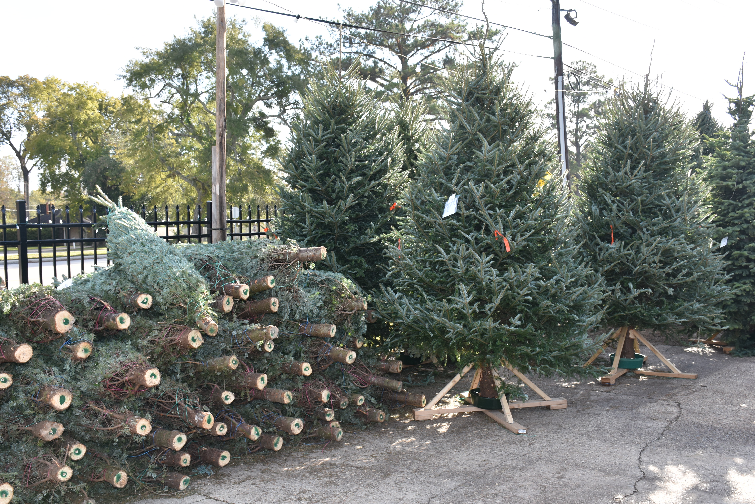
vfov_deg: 38.4
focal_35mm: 34
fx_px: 724
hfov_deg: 55.1
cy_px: 252
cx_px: 378
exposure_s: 1/200
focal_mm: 23
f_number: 7.1
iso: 200
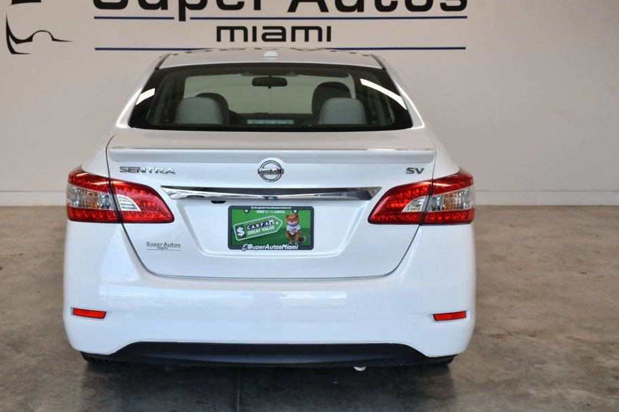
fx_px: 877
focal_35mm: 51
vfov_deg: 26.5
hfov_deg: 38.8
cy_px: 198
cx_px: 271
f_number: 7.1
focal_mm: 30
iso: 400
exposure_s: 1/200
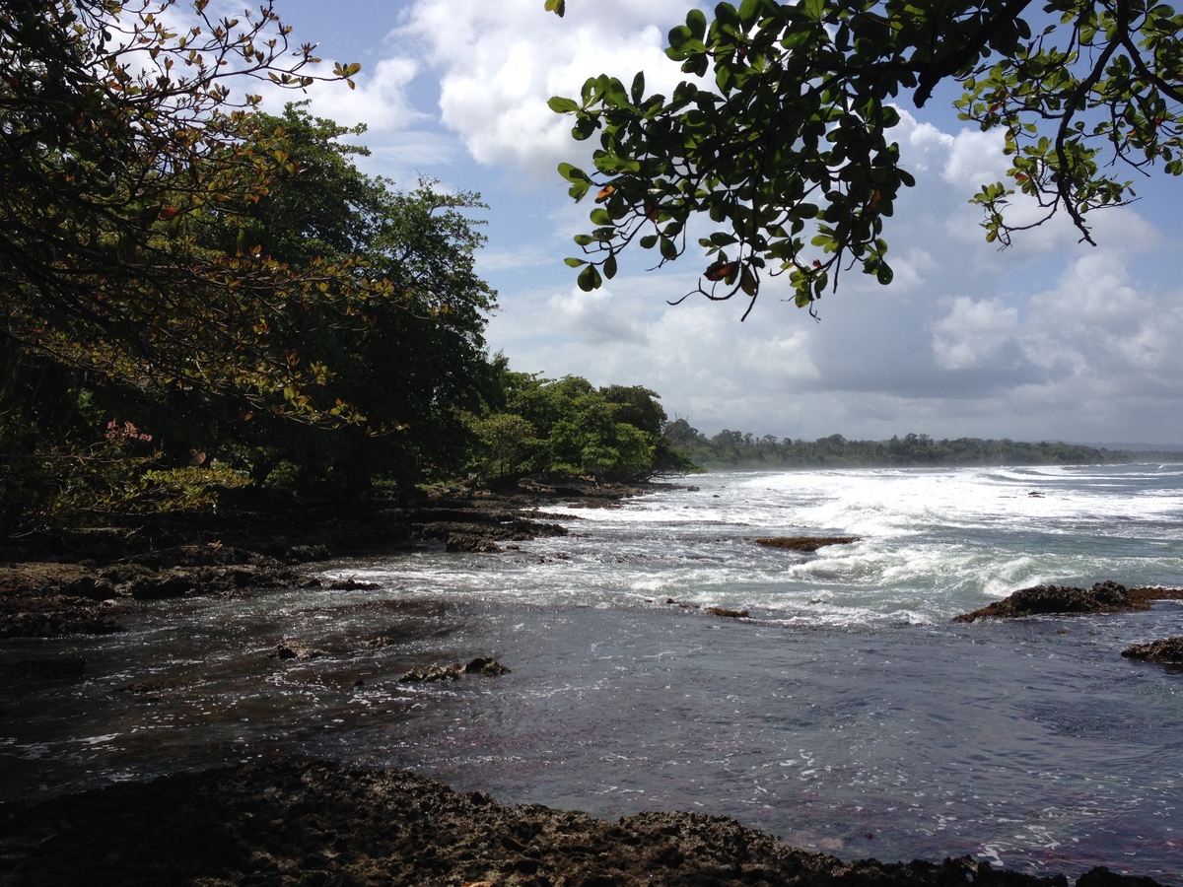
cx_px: 592
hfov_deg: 52.6
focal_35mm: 35
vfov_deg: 40.7
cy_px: 444
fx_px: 1196
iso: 50
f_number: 2.4
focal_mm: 4.28
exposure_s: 1/2632
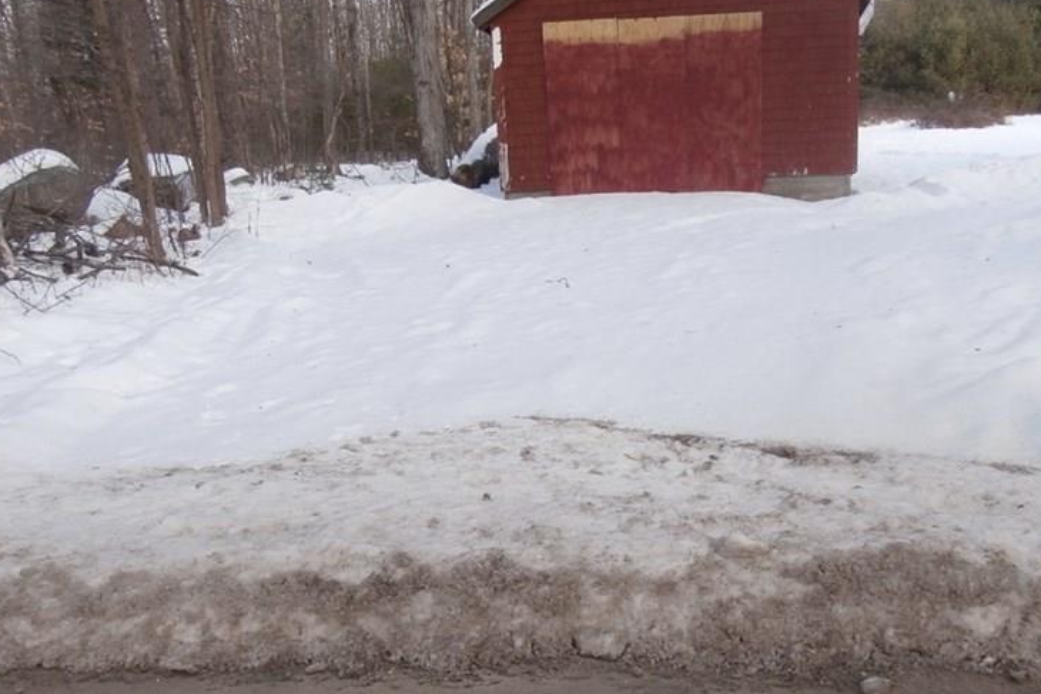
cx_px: 602
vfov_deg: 37.6
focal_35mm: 35
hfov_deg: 54.2
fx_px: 1012
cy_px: 436
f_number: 3
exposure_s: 1/160
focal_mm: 4.2
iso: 100
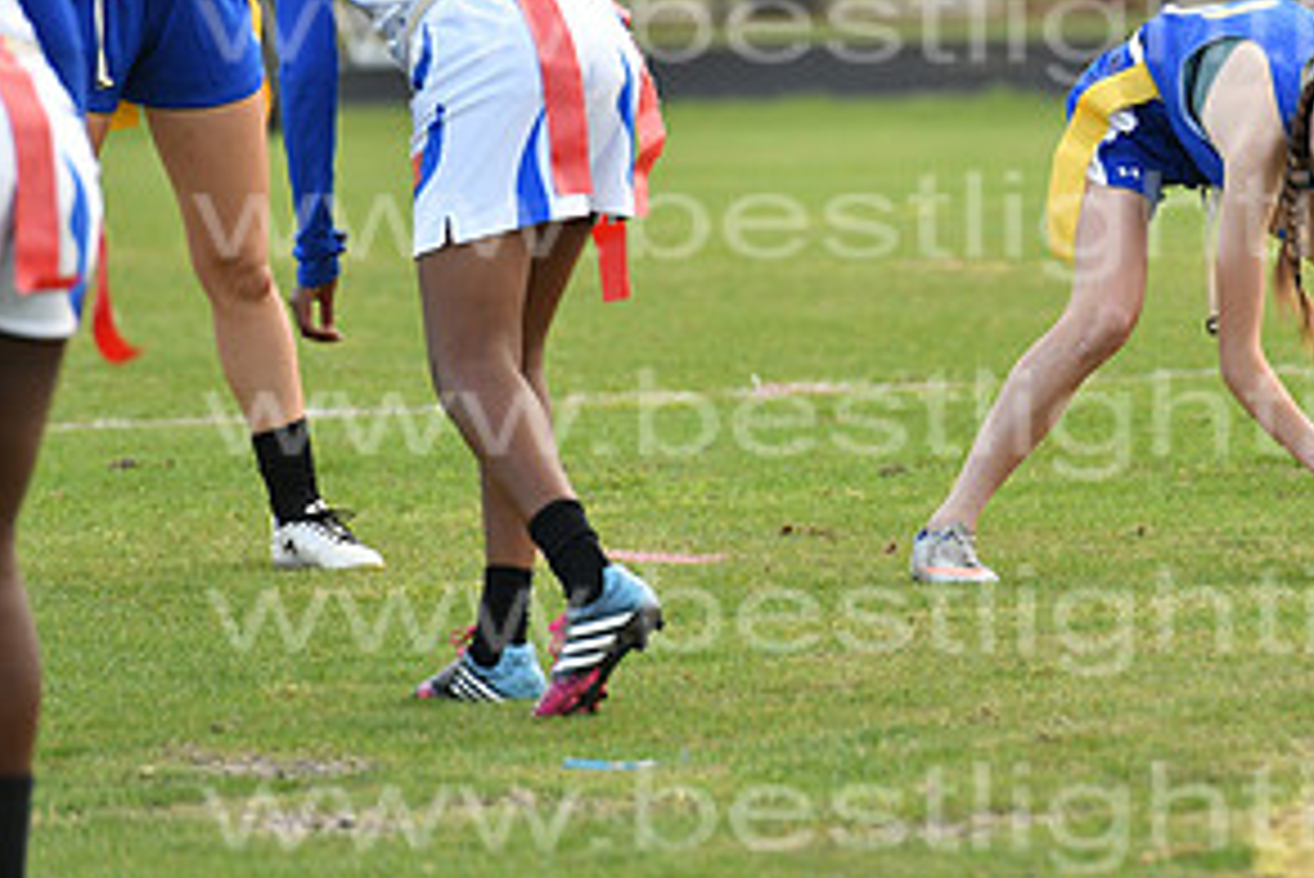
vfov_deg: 2.3
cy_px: 128
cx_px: 1224
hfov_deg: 3.5
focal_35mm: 595
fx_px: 21727
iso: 800
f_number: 3.5
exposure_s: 1/2500
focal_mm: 200
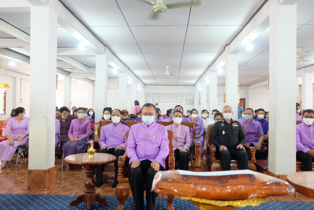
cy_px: 105
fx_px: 253
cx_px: 157
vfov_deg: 45.0
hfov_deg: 63.7
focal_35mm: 29
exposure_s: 1/70
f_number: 3.8
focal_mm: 19.2
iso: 5000
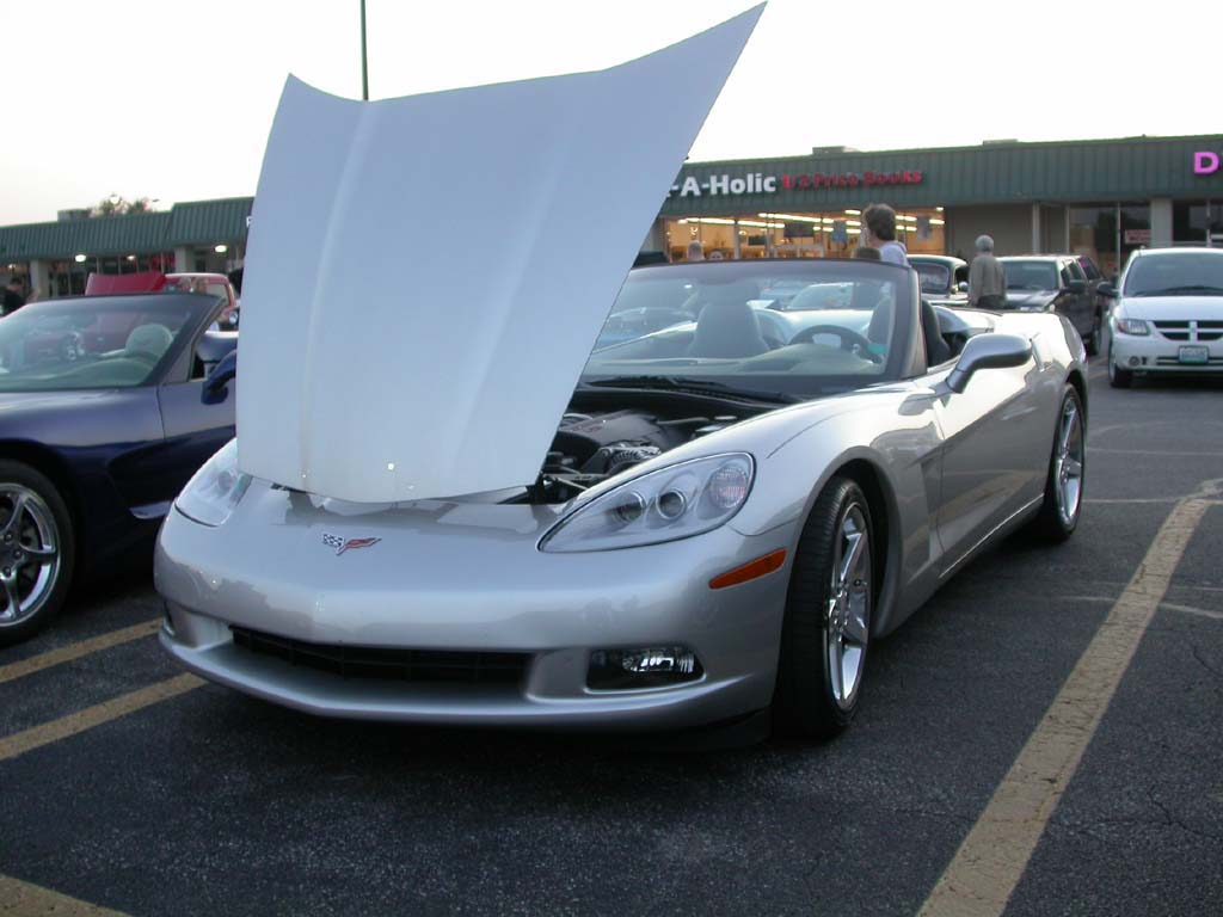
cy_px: 458
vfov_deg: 37.7
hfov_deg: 49.0
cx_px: 612
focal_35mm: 38
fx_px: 1343
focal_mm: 7.85
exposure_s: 1/63.8
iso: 100
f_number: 3
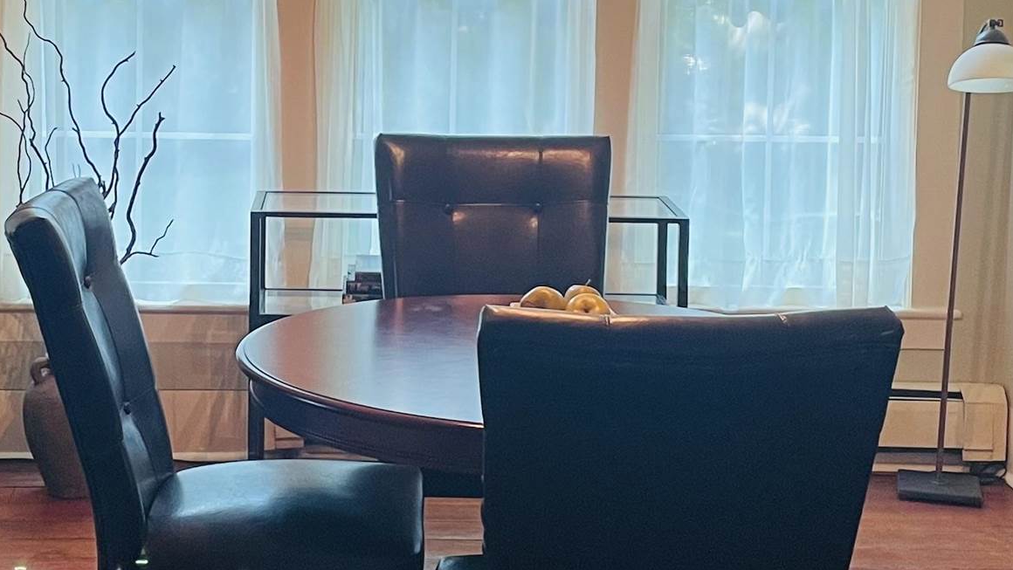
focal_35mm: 75
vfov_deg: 16.0
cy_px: 138
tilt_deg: -6.1
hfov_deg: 28.0
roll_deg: -0.6
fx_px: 2015
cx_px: 320
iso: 200
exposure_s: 1/60
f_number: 1.6
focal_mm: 4.2
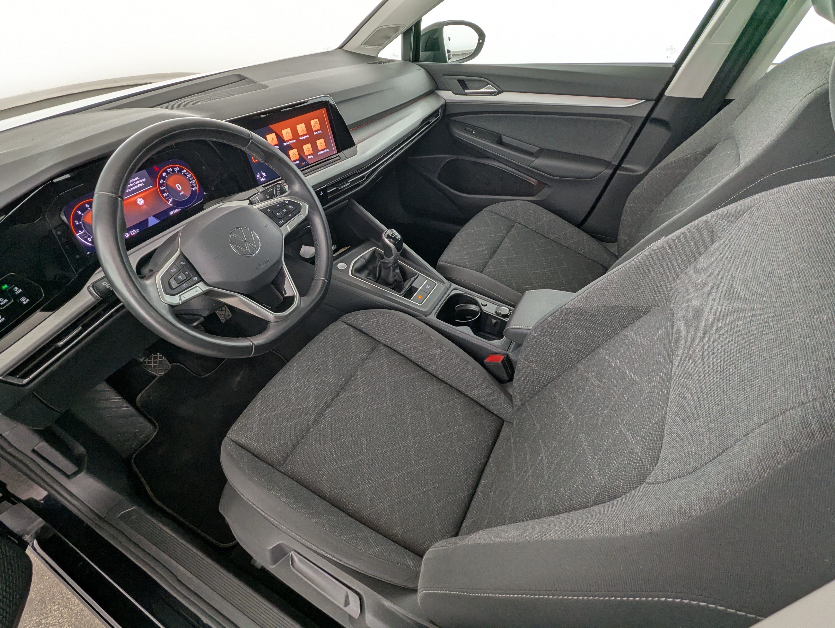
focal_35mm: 16
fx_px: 386
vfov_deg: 78.2
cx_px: 418
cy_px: 314
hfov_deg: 94.4
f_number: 2.2
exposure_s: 1/48.3
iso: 64
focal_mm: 2.35
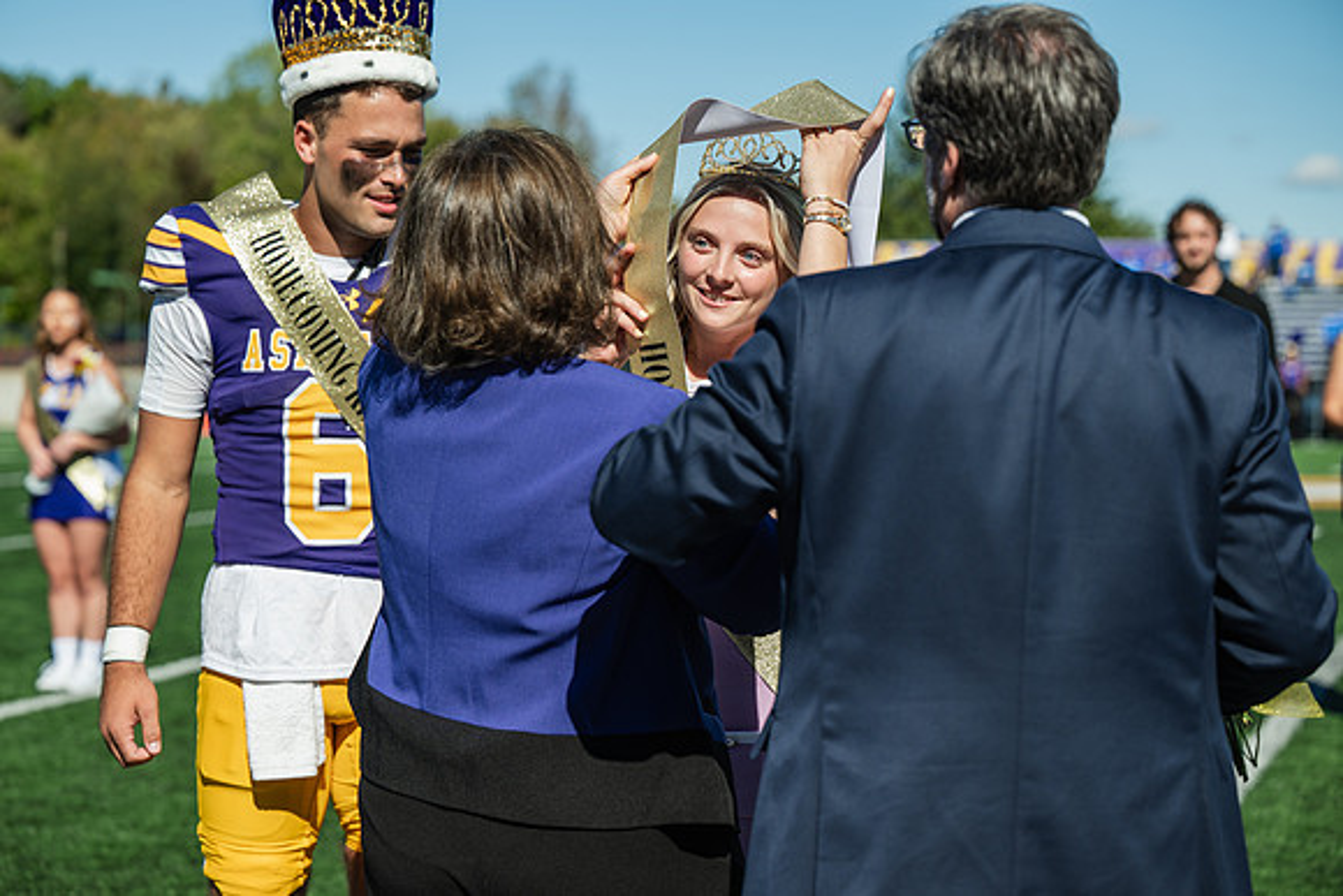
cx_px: 672
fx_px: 2948
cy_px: 448
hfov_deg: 25.7
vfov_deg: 17.3
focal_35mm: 79
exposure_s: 1/1250
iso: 100
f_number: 3.5
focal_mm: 79
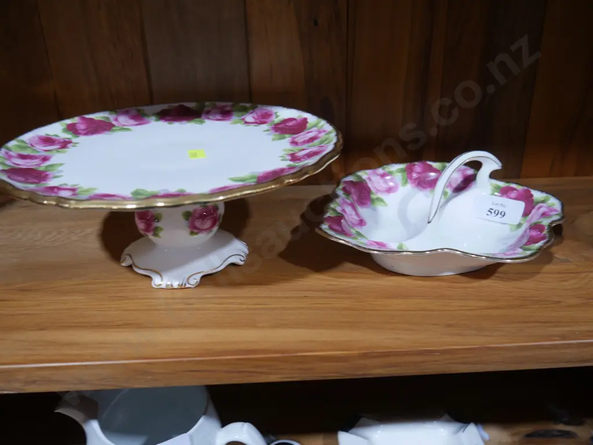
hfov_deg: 56.8
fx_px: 548
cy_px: 222
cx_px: 296
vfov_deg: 44.2
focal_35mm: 32
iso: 400
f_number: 3.6
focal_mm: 16
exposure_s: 1/60
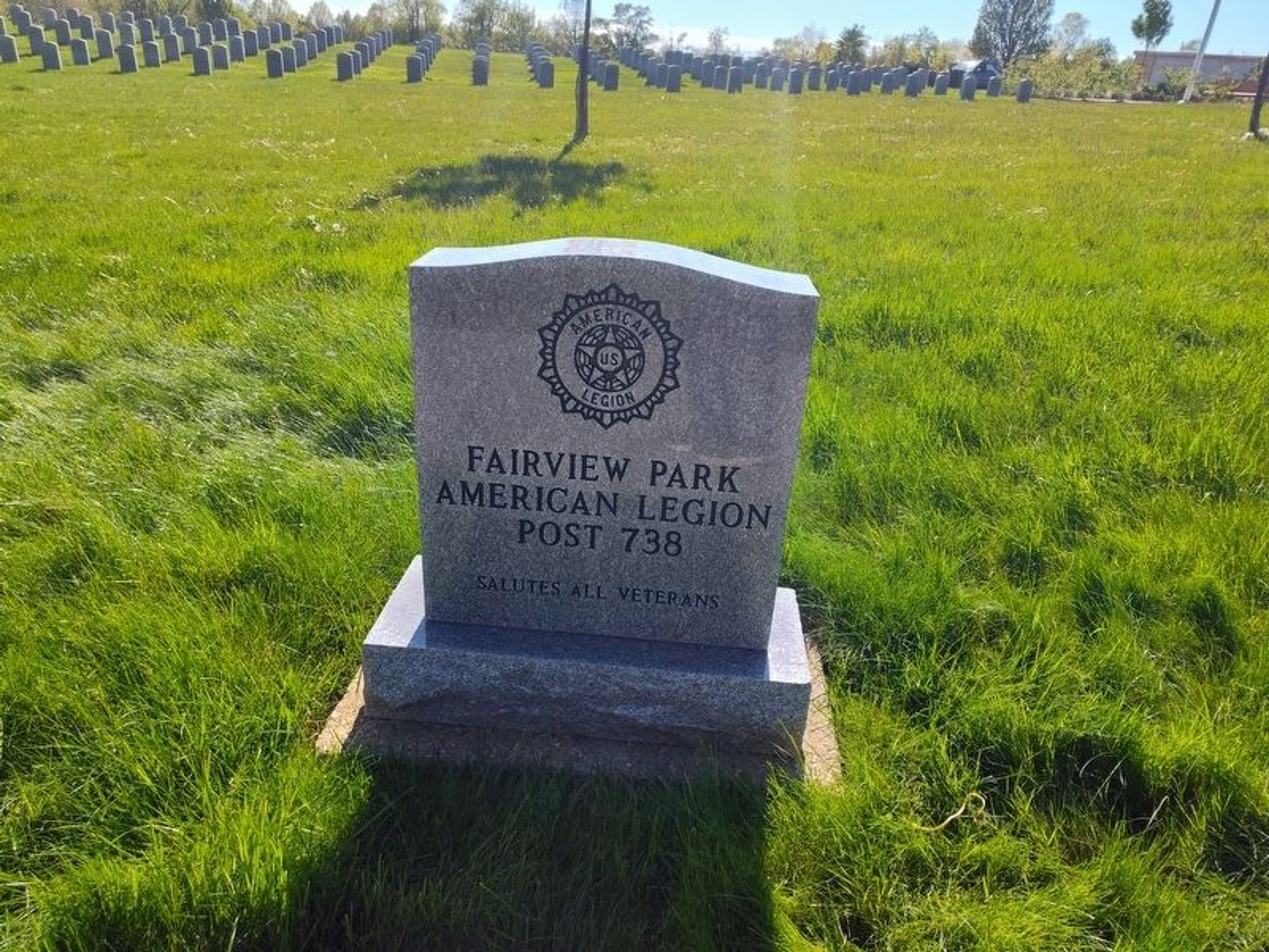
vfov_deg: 58.9
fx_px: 843
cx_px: 634
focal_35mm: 23
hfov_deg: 73.9
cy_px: 476
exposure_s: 1/1421
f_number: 1.8
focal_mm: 5.56
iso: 100
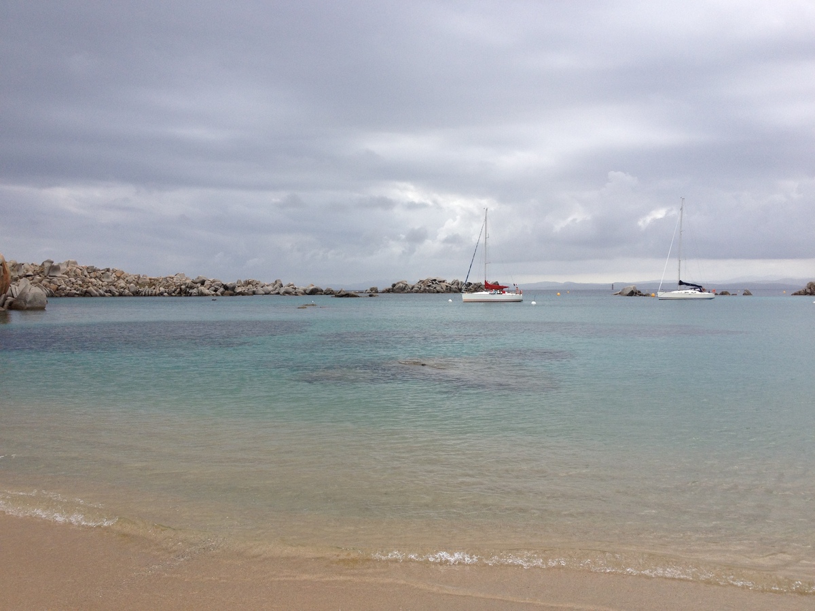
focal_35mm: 35
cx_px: 408
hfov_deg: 52.6
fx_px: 824
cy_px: 306
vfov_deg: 40.7
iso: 64
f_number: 2.4
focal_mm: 4.28
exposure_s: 1/746
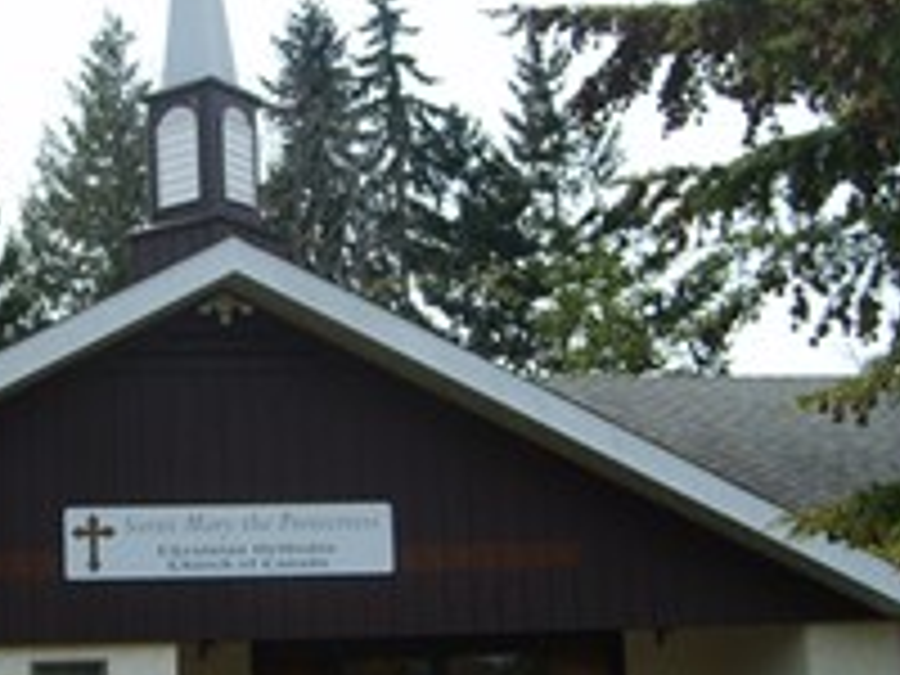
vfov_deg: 20.9
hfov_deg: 27.3
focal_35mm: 70
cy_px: 450
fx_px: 1820
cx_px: 184
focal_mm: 5.8
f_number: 2.8
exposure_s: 1/1000
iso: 50
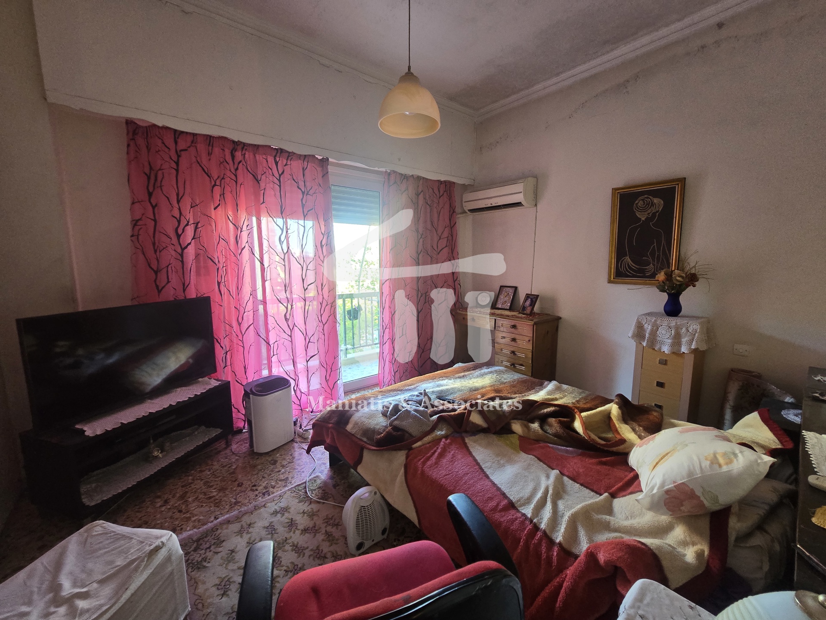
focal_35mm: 13
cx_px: 413
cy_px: 310
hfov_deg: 106.2
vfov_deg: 89.9
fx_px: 310
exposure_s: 1/50
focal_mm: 2.2
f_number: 2.2
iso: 250
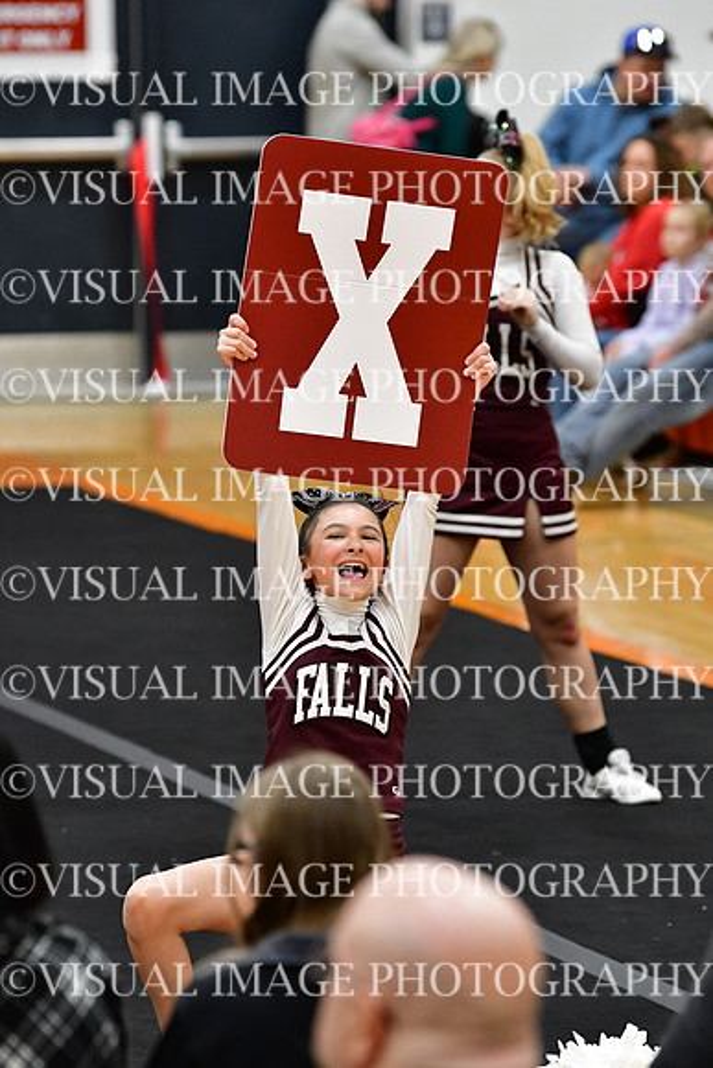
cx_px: 356
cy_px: 534
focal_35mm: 240
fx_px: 7125
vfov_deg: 8.6
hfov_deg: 5.7
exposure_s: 1/500
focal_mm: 160
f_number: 3.5
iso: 4000
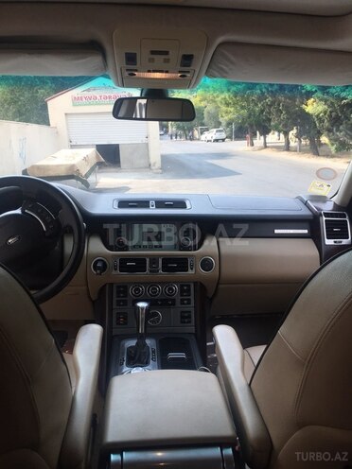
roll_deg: +3.7
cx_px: 176
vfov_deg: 61.7
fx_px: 393
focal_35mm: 29
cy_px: 234
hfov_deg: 48.2
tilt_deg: -14.6
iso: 32
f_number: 2.2
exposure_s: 1/391
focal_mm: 4.15
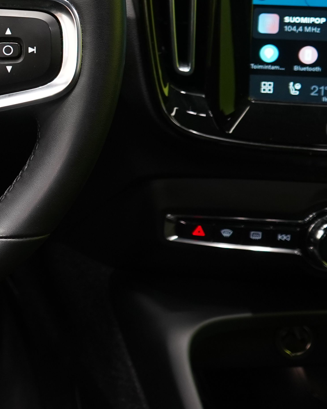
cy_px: 31
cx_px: -193
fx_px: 1186
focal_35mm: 98
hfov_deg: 14.4
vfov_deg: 19.2
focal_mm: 32
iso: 1250
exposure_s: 1/25
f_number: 5
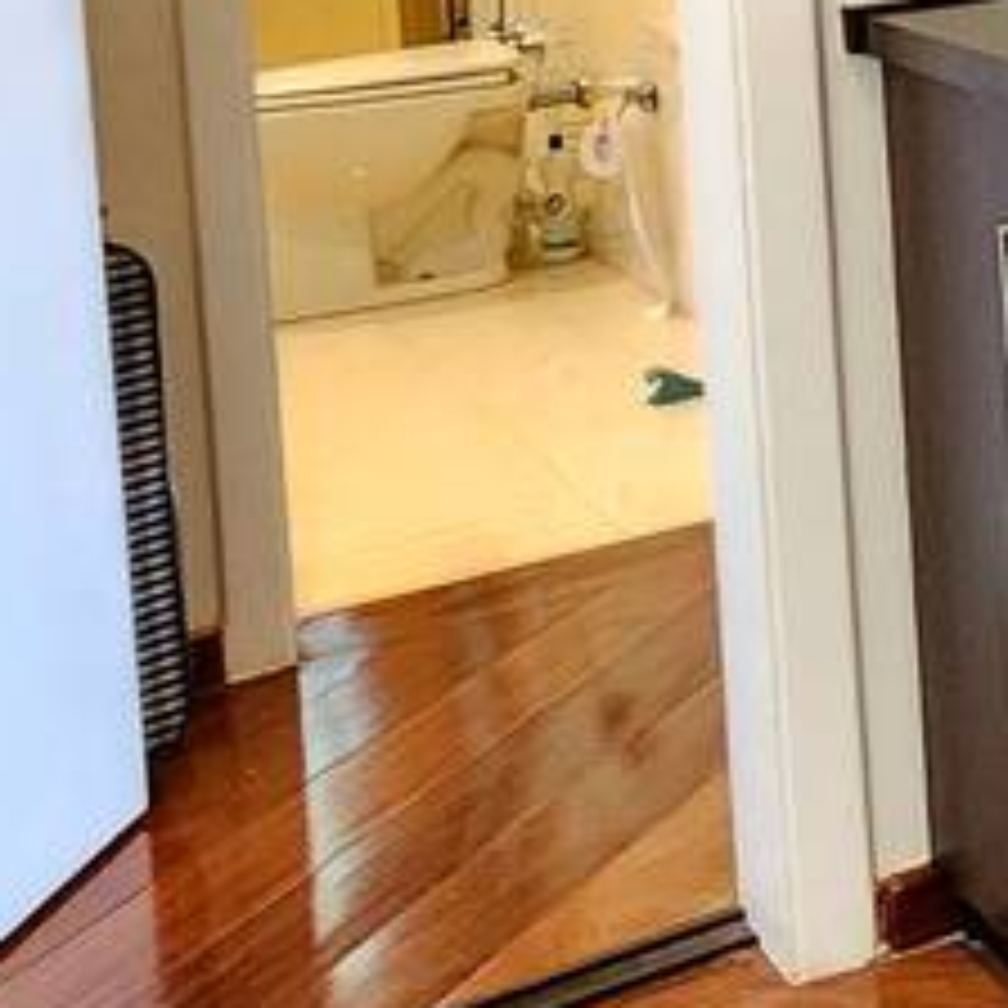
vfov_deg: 21.2
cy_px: -292
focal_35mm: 74
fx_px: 2438
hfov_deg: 16.0
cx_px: 2205
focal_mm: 2.2
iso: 320
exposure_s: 1/60.2
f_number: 2.2
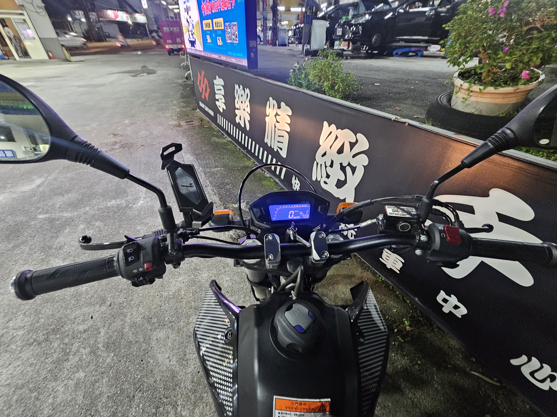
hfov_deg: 106.2
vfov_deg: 89.9
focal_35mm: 13
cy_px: 208
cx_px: 278
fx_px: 209
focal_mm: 2.2
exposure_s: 1/24
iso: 640
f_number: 2.2
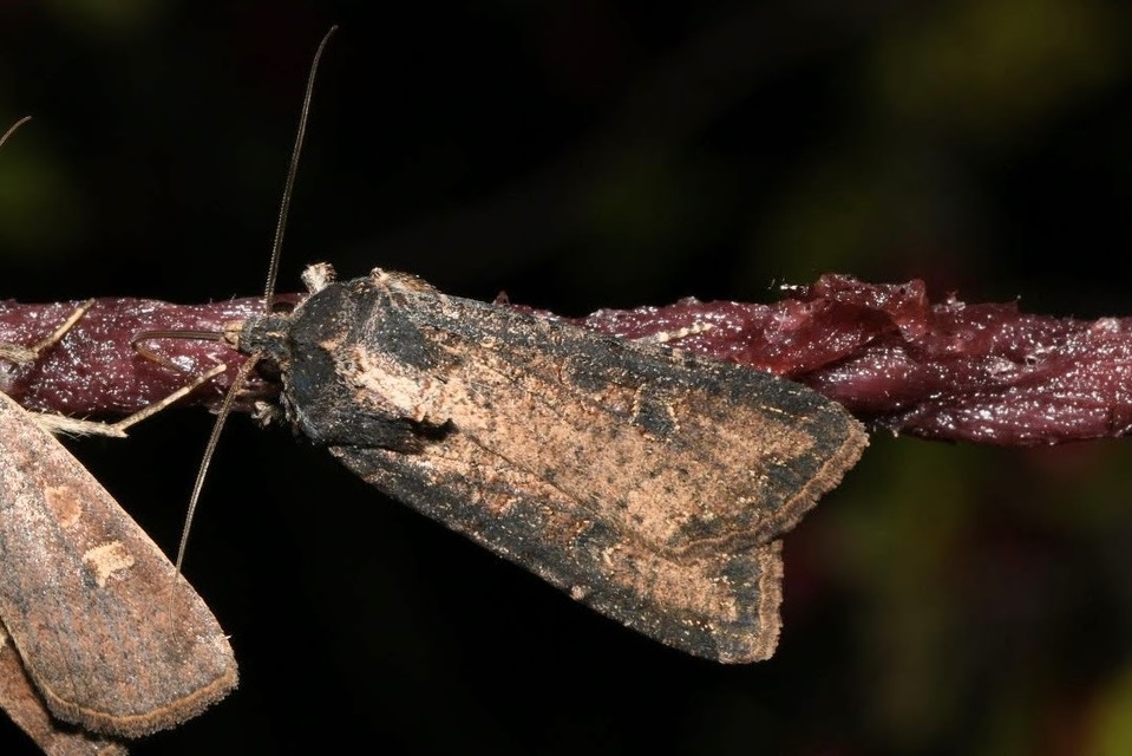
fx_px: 4954
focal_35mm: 158
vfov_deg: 8.7
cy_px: 378
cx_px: 566
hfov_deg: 13.0
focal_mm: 105
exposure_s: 1/60
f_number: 29
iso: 250
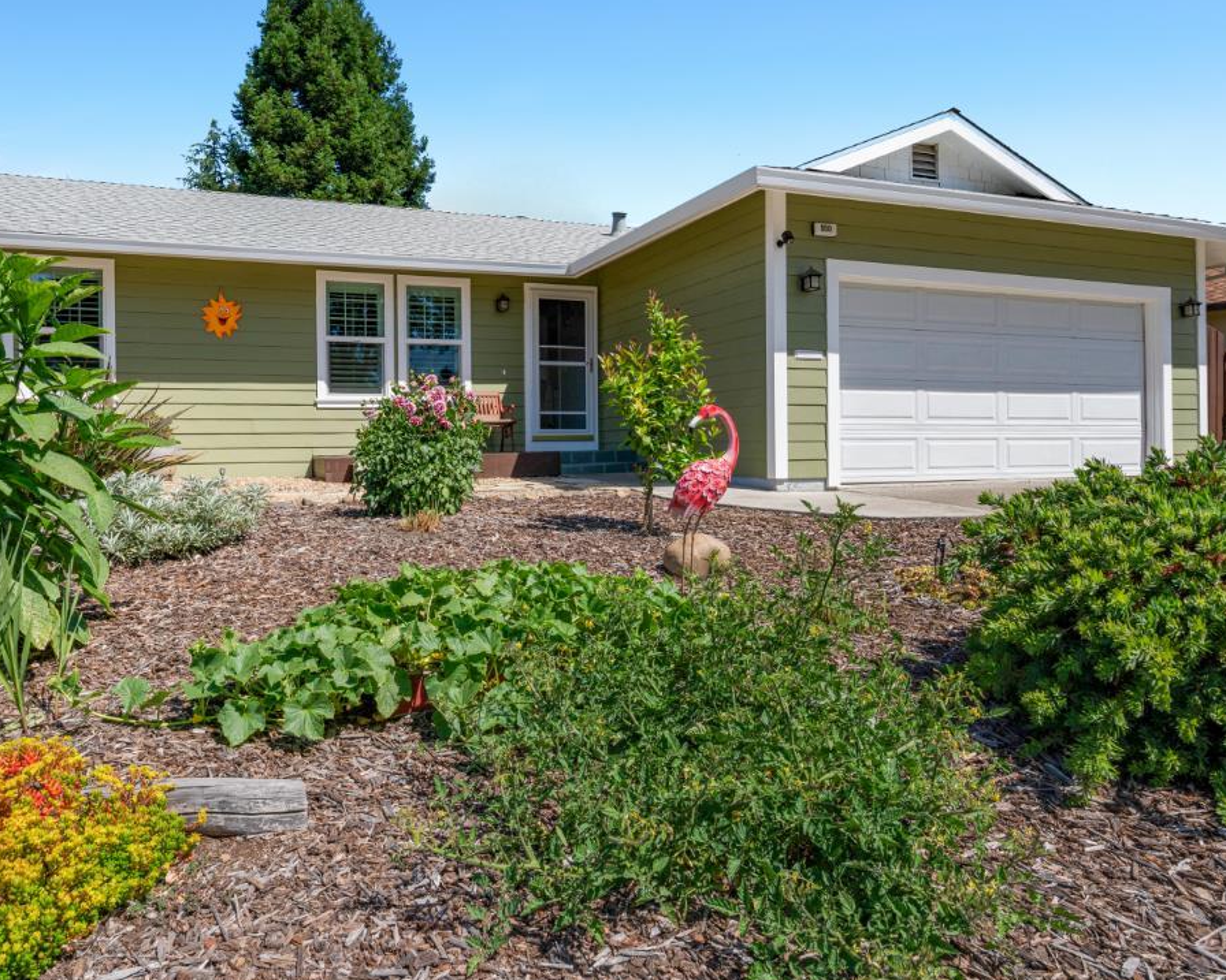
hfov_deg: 74.6
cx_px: 519
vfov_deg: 63.0
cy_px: 435
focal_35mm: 22
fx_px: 798
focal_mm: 14
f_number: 10
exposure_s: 1/320
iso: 200
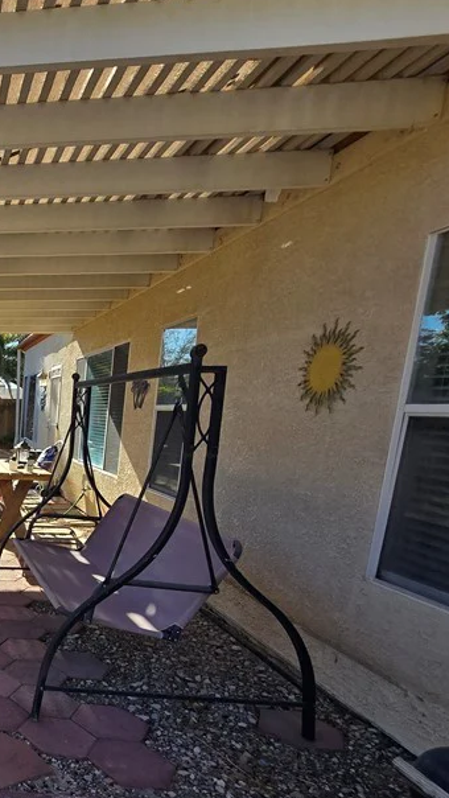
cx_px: -152
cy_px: 501
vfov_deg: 74.9
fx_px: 508
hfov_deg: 33.2
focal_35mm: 24
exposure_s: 1/1354
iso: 50
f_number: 2.2
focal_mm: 2.2
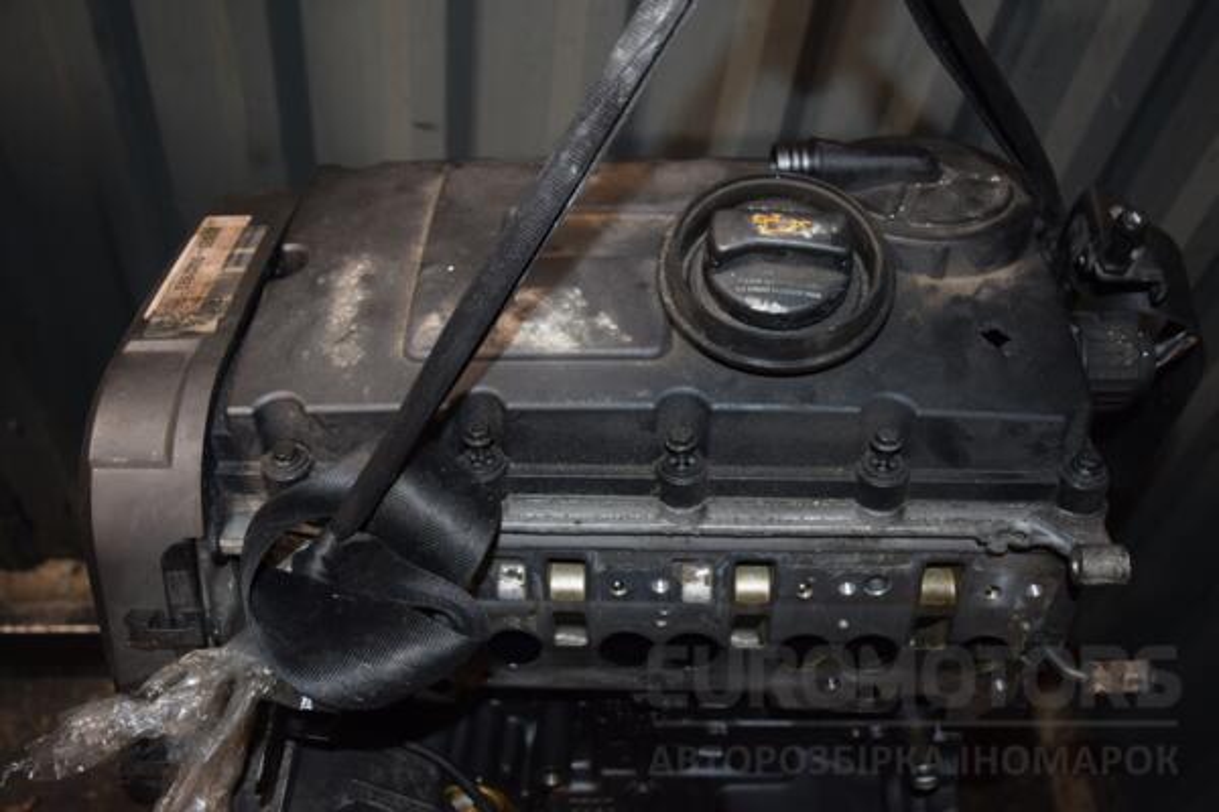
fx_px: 1219
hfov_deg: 53.1
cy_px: 406
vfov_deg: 36.9
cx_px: 610
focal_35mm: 36
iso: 800
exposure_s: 1/60
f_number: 5
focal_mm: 24
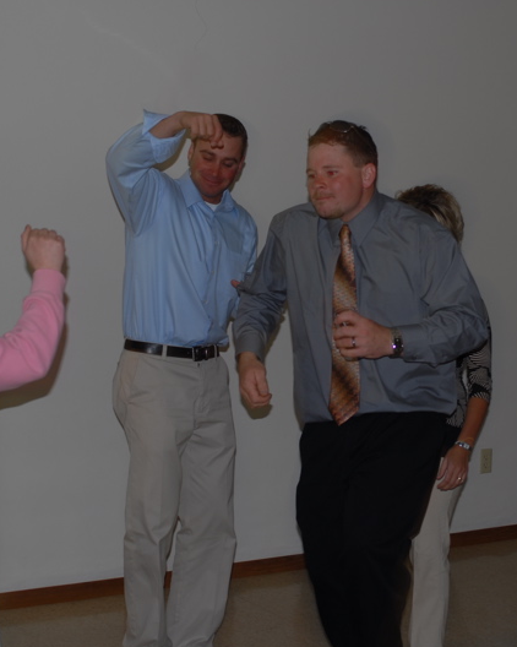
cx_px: 339
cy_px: 324
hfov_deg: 20.4
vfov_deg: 25.5
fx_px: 1430
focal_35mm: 75
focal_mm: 35
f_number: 2.8
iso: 100
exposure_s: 1/8
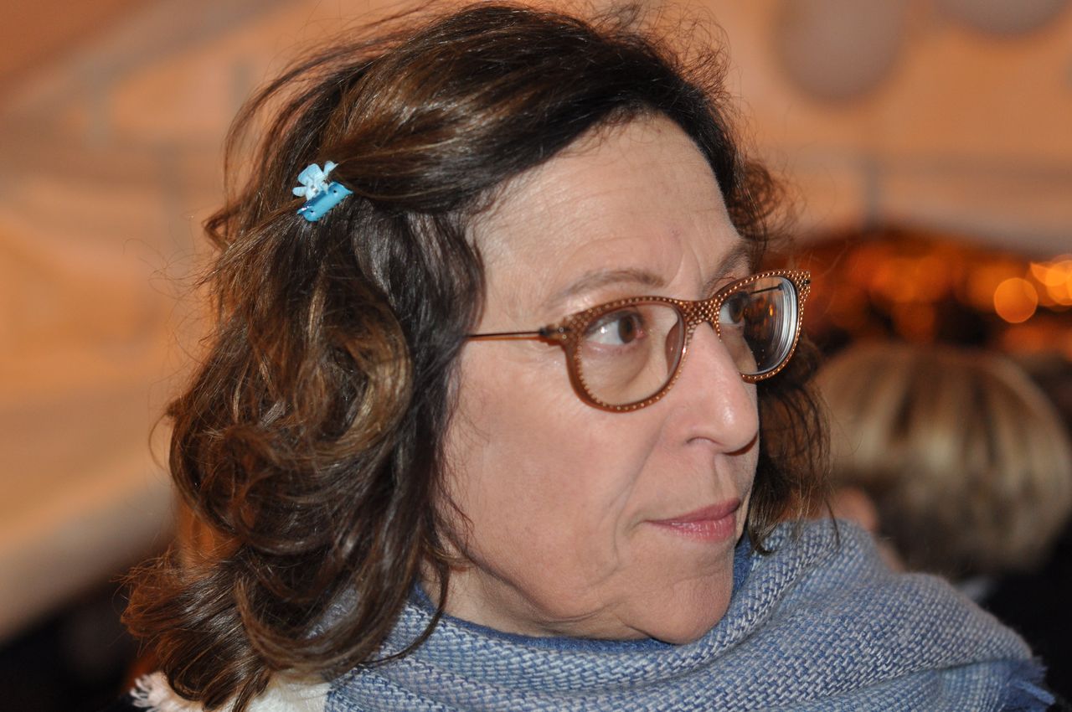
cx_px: 536
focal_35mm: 75
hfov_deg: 27.0
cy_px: 356
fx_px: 2230
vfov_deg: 18.1
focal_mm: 50
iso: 720
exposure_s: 1/60
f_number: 2.8
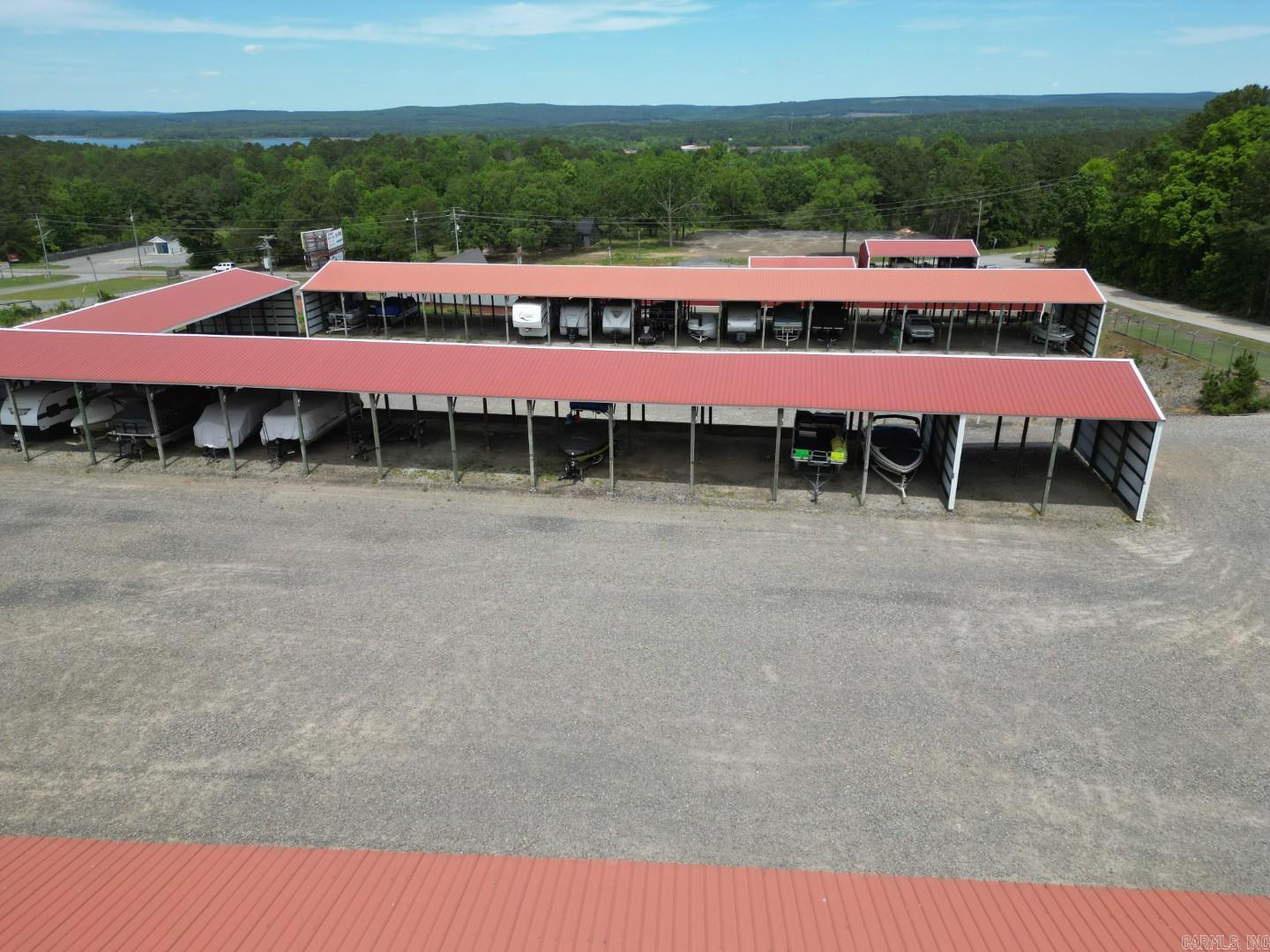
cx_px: 635
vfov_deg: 56.8
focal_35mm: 24
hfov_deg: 71.6
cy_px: 476
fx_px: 881
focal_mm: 6.72
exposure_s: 1/2500
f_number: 1.7
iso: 100
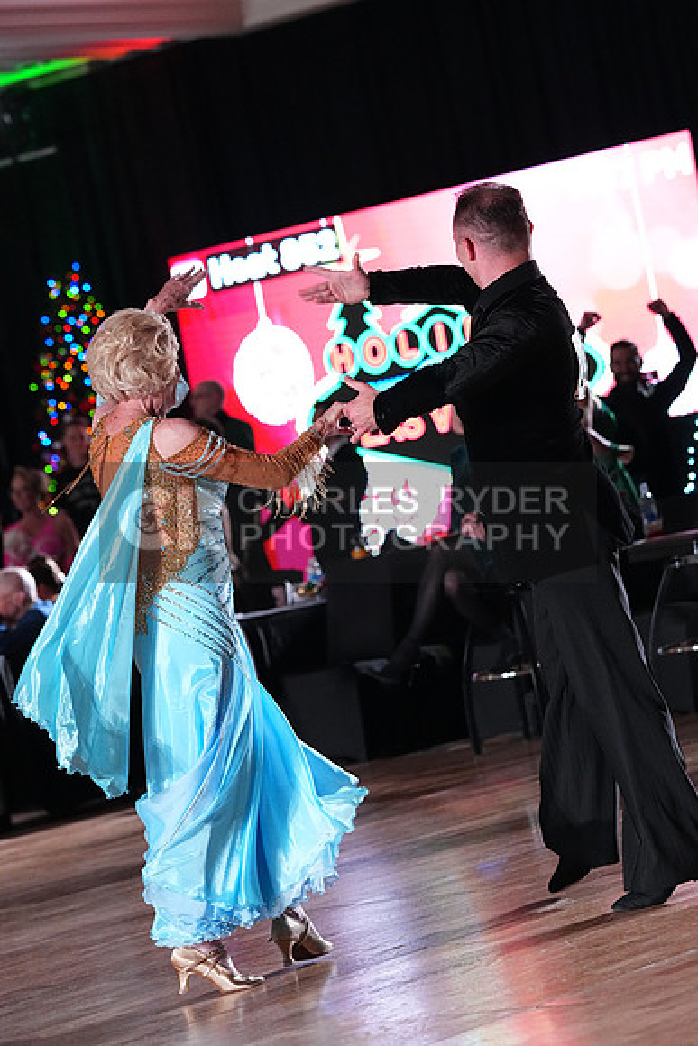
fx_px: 4069
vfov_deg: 14.7
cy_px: 523
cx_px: 349
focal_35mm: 140
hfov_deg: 9.8
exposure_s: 1/400
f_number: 5
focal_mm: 140
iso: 8000
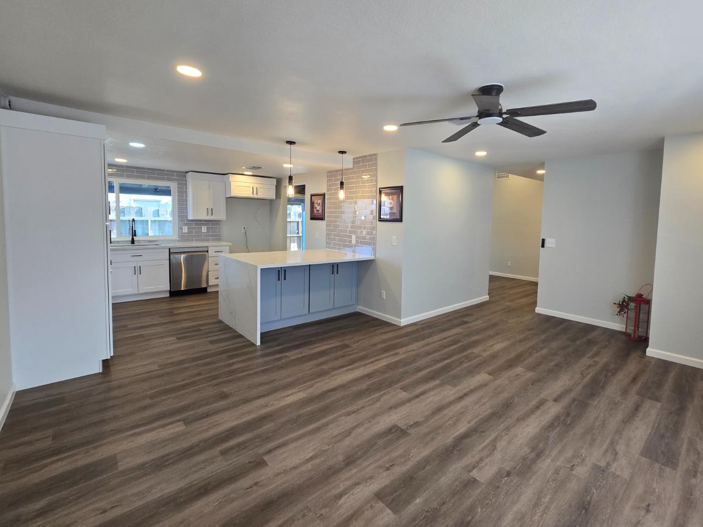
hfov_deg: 97.8
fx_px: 305
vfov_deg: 81.6
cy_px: 243
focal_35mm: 15
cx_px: 389
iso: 80
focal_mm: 2.2
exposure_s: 1/60
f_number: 2.2
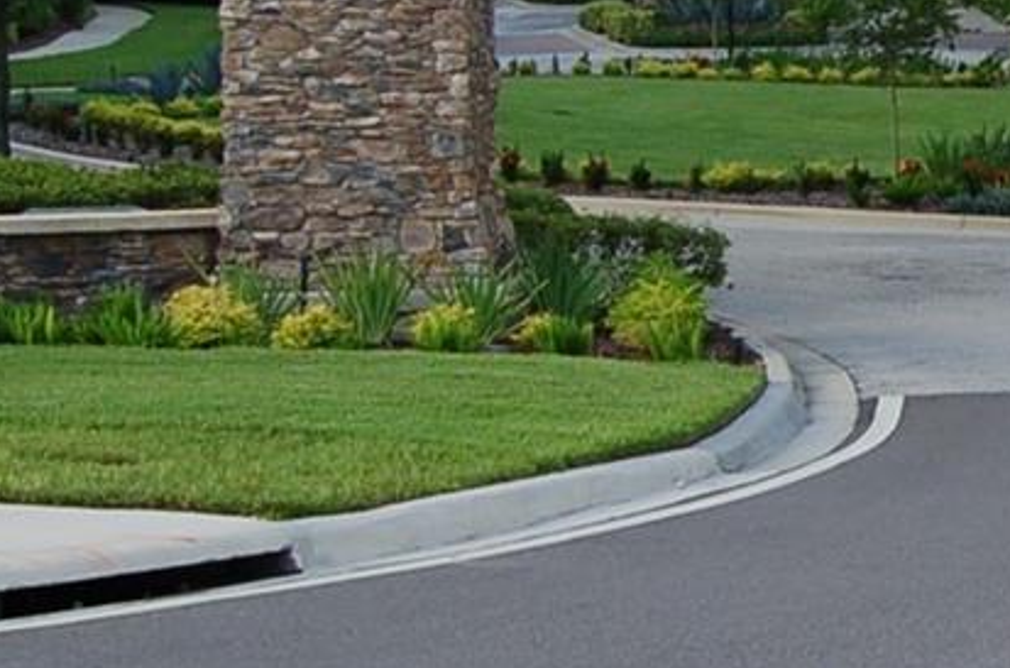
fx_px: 3581
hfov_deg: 14.8
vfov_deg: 10.6
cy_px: 37
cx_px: 1550
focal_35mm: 128
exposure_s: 1/100
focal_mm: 22
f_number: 8
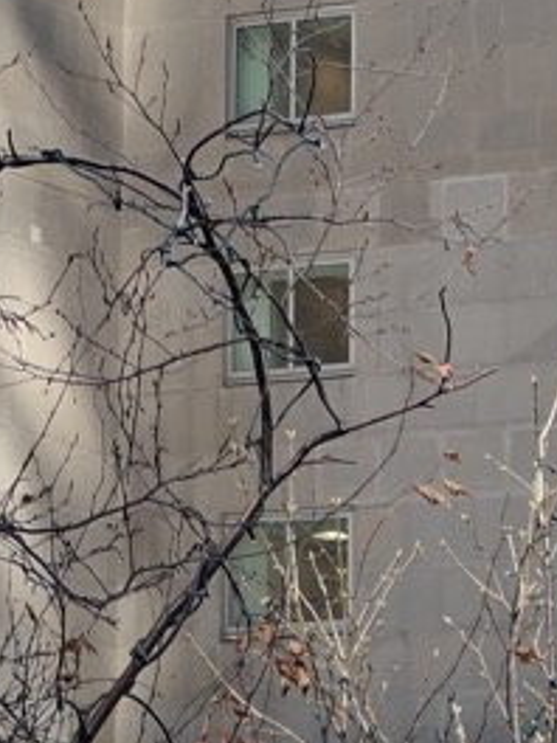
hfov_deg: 4.0
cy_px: -909
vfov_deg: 5.2
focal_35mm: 371
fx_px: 7960
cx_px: -492
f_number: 2.6
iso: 50
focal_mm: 13.3
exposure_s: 1/214
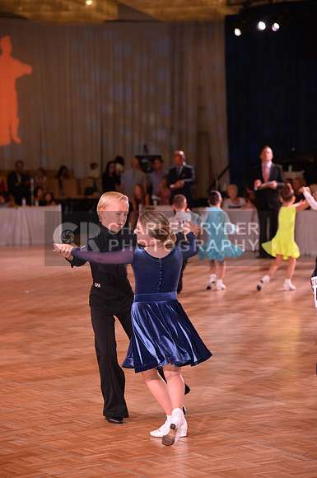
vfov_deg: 19.5
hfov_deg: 13.0
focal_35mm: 105
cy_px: 239
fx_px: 1391
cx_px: 158
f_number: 5
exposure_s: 1/250
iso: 1600
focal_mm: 105
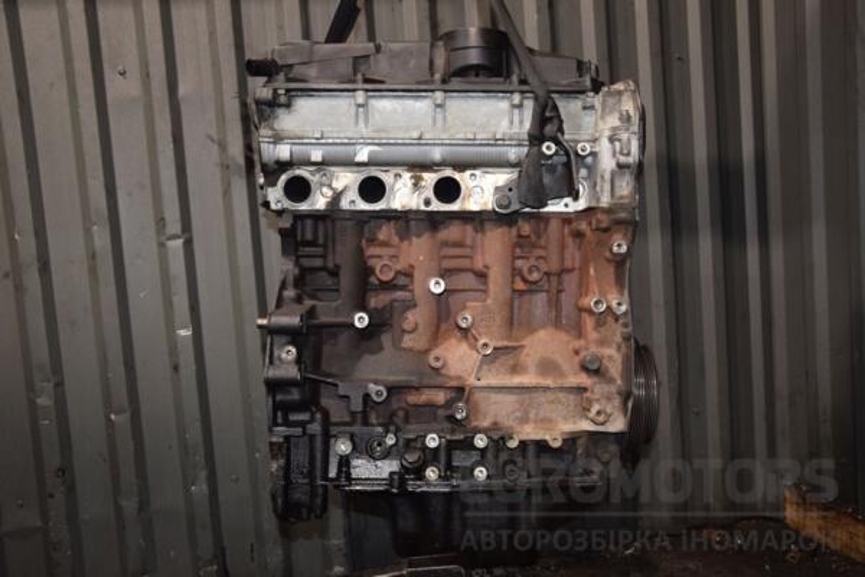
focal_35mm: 33
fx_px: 793
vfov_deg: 40.0
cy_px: 288
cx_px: 432
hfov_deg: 57.2
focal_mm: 22
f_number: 5
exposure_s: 1/60
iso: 800
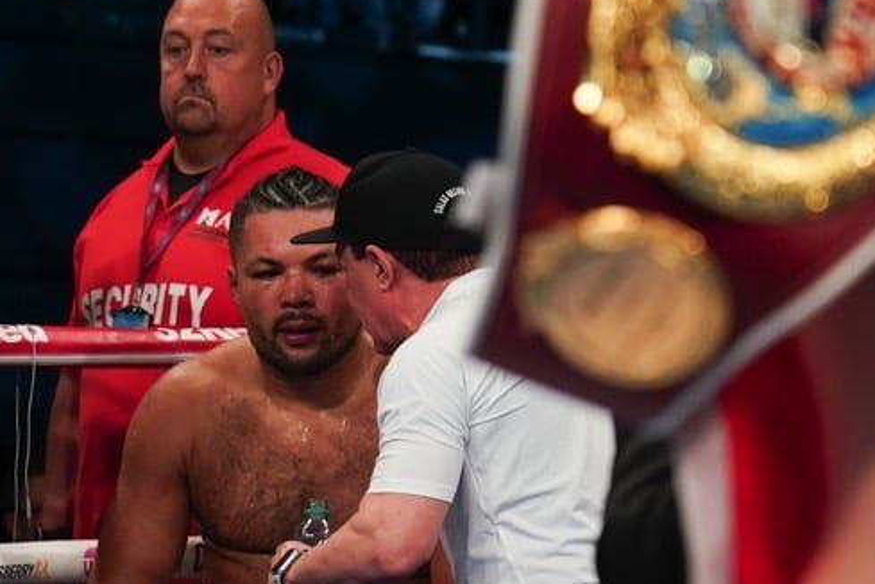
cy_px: 609
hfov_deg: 11.0
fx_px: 4520
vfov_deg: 7.3
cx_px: 290
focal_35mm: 186
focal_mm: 70
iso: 1600
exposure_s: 1/400
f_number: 2.8
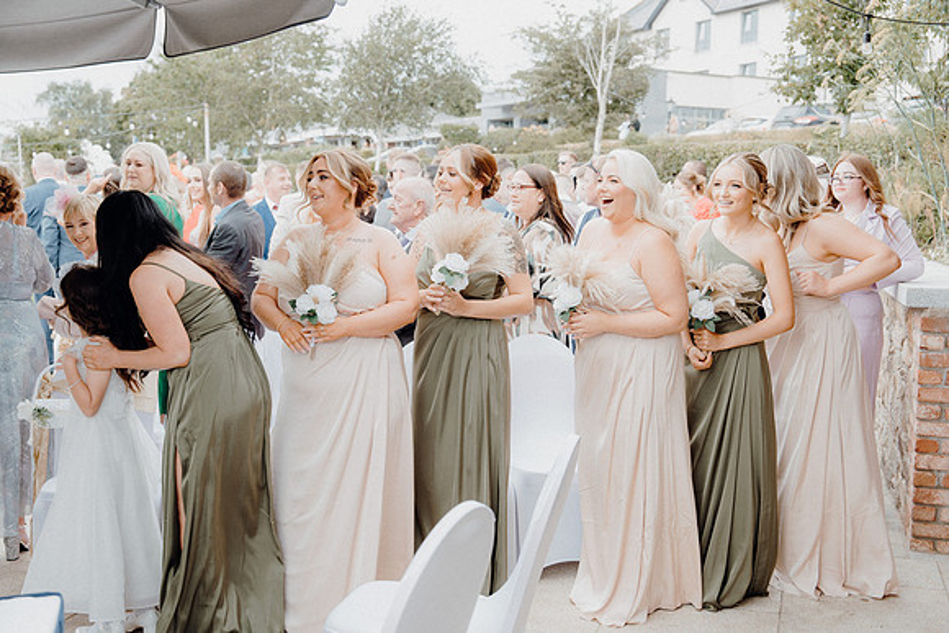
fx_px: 1081
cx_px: 474
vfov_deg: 32.6
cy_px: 316
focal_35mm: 41
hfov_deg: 47.4
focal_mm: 41
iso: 125
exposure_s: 1/200
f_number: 3.5
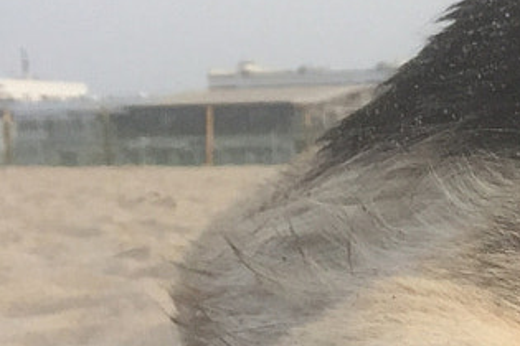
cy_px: 532
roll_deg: -0.8
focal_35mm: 153
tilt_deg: -6.9
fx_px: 2210
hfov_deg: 11.7
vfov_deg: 8.7
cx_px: 1109
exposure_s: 1/628
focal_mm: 4.15
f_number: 2.2
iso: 32
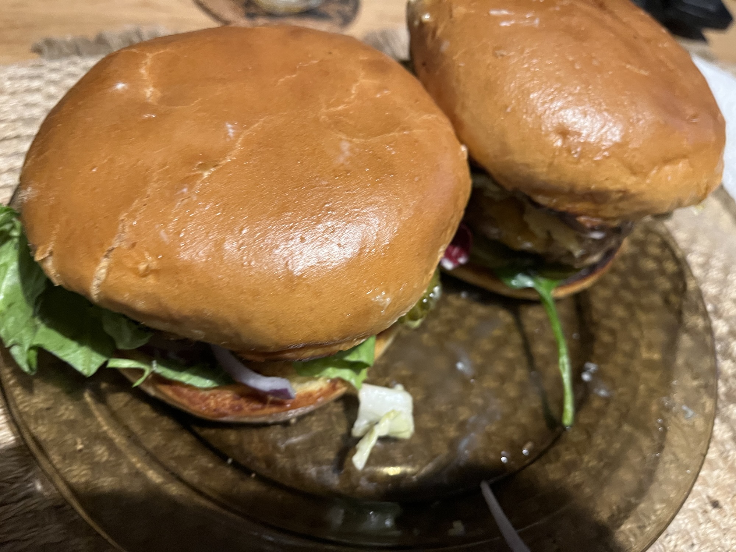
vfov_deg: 53.1
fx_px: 553
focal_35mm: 26
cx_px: 368
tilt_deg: -49.6
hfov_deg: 67.3
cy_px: 276
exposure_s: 1/33
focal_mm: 5.1
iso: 400
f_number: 1.6
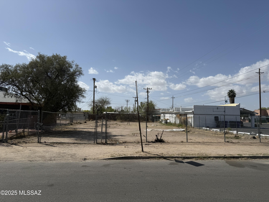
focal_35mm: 24
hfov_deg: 71.6
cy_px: 101
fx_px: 187
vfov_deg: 56.8
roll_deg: -1.1
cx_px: 134
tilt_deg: +5.2
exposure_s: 1/10309
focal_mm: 6.76
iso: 80
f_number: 1.78
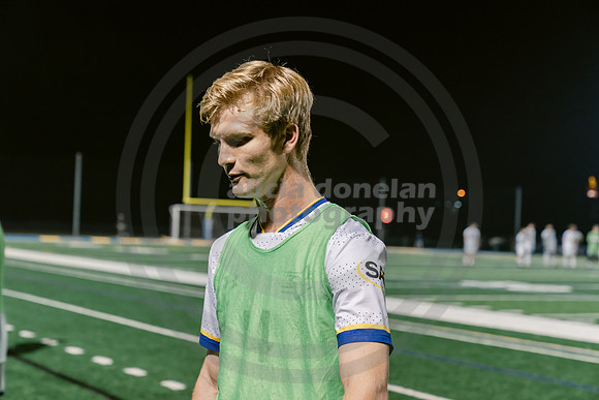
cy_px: 200
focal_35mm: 70
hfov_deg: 28.8
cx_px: 300
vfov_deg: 19.5
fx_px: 1165
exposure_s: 1/200
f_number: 4.5
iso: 2500
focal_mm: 70
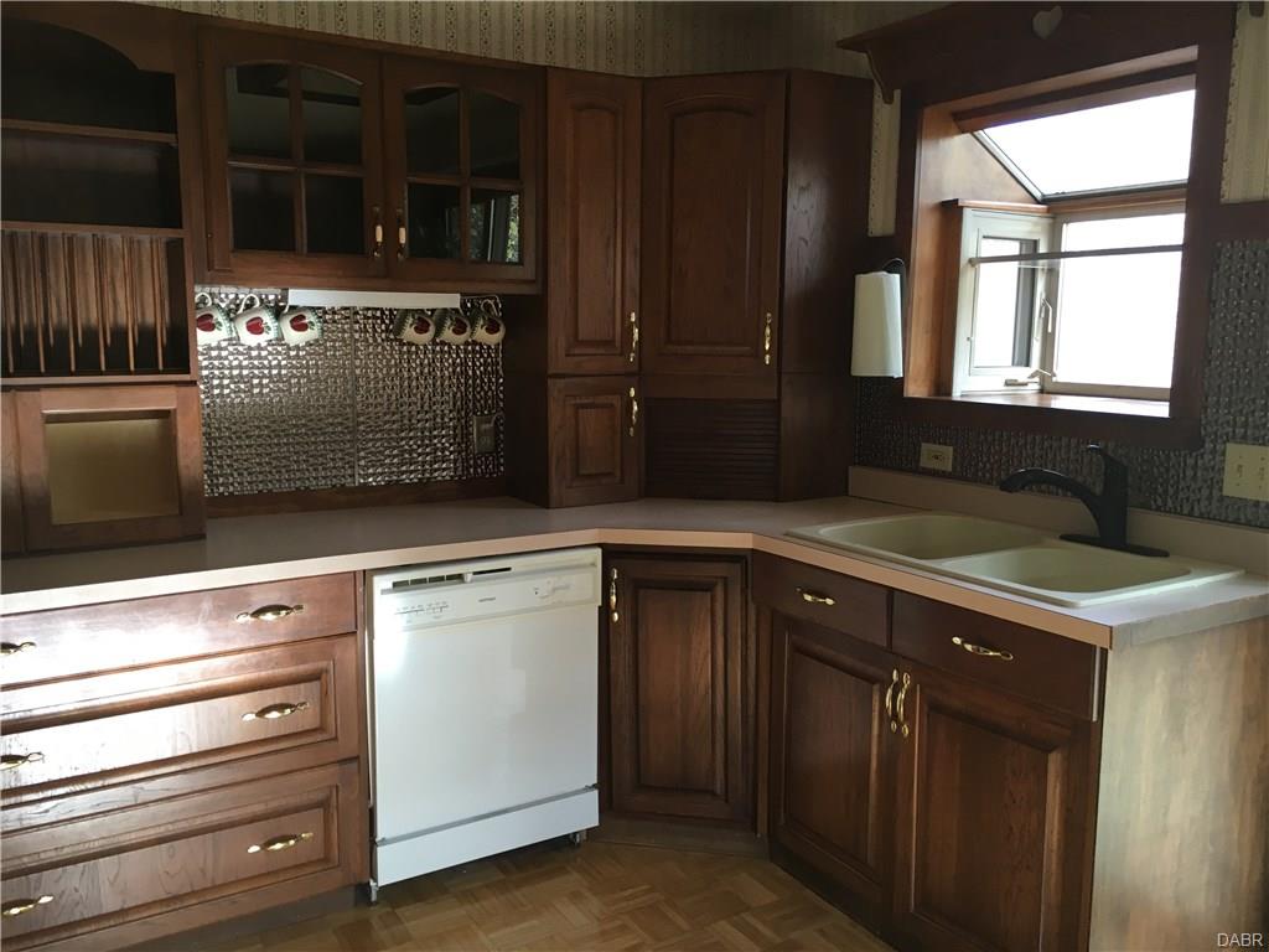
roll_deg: -0.8
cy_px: 476
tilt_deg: -7.1
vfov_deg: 48.2
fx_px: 1063
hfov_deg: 61.7
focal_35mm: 29
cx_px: 634
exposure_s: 1/30
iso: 50
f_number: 2.2
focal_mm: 4.15
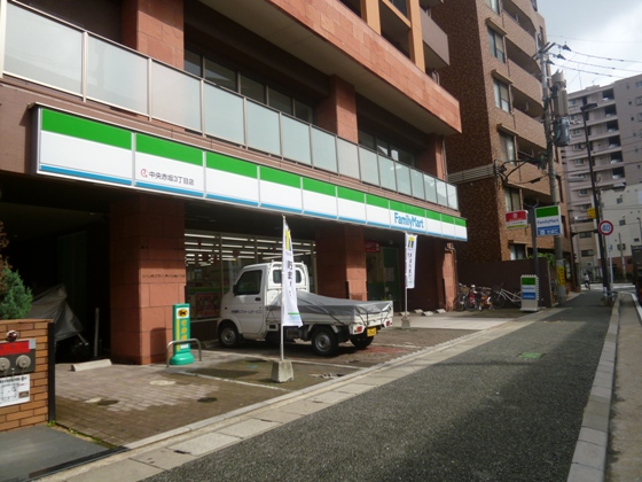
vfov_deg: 56.8
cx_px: 321
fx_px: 445
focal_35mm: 24
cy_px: 241
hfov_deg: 71.6
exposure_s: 1/1000
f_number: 2.5
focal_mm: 4.3
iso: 100
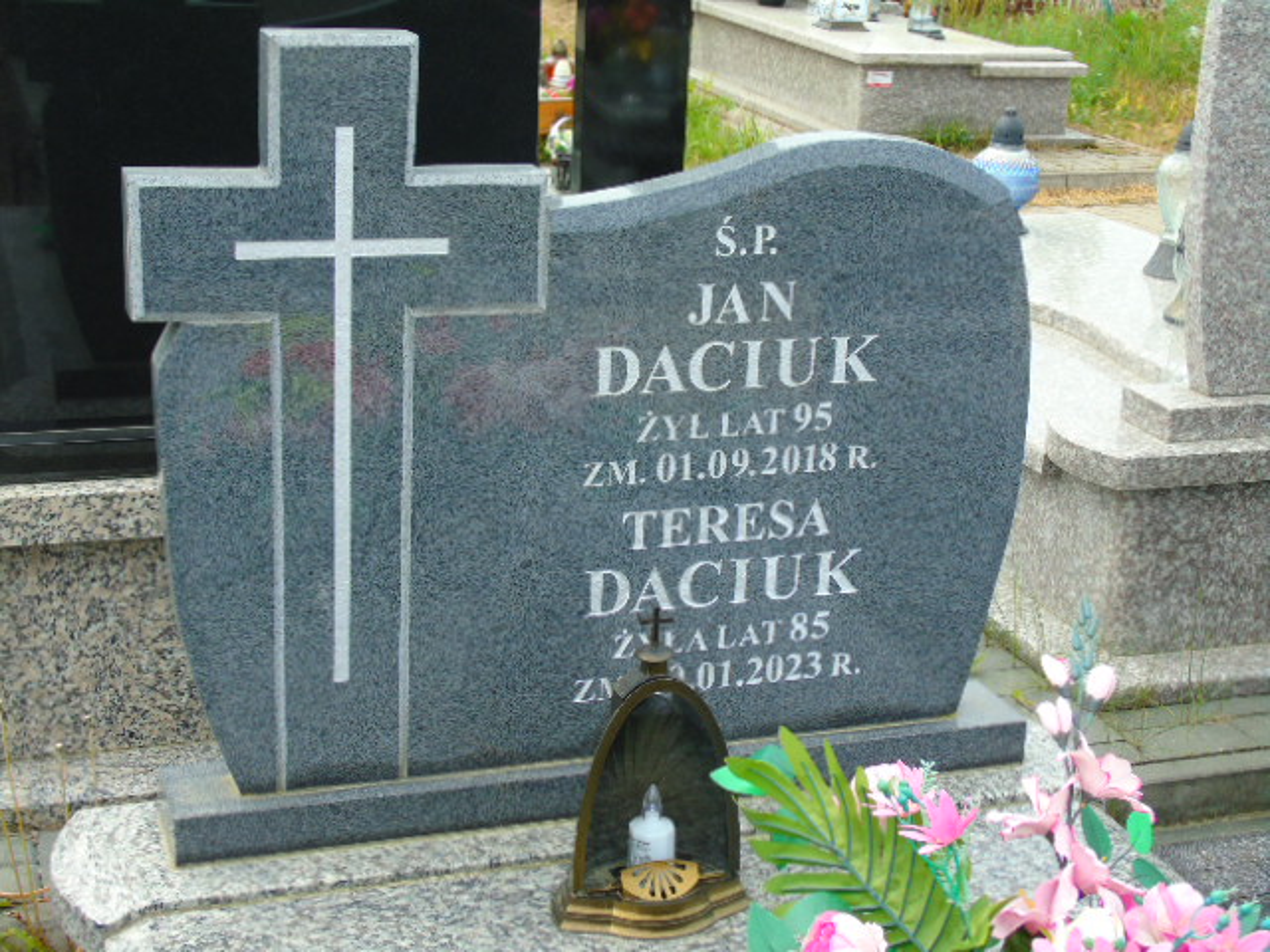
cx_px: 635
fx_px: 1981
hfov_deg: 35.5
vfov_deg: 27.0
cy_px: 476
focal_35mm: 54
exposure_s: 1/200
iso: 80
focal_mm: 9.6
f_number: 4.3
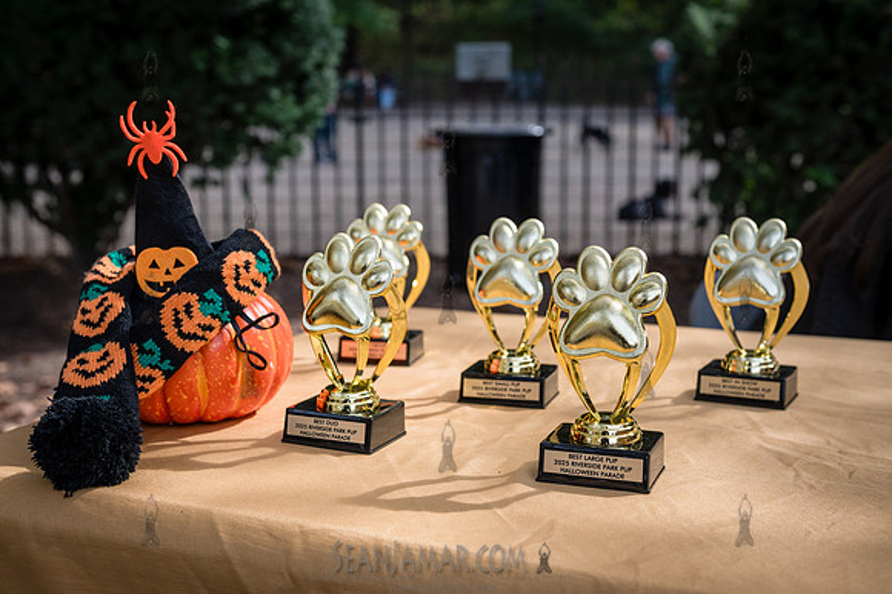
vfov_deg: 29.9
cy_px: 296
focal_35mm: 45
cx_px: 428
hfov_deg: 43.7
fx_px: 1113
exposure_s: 1/2500
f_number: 5
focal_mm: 42
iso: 1000
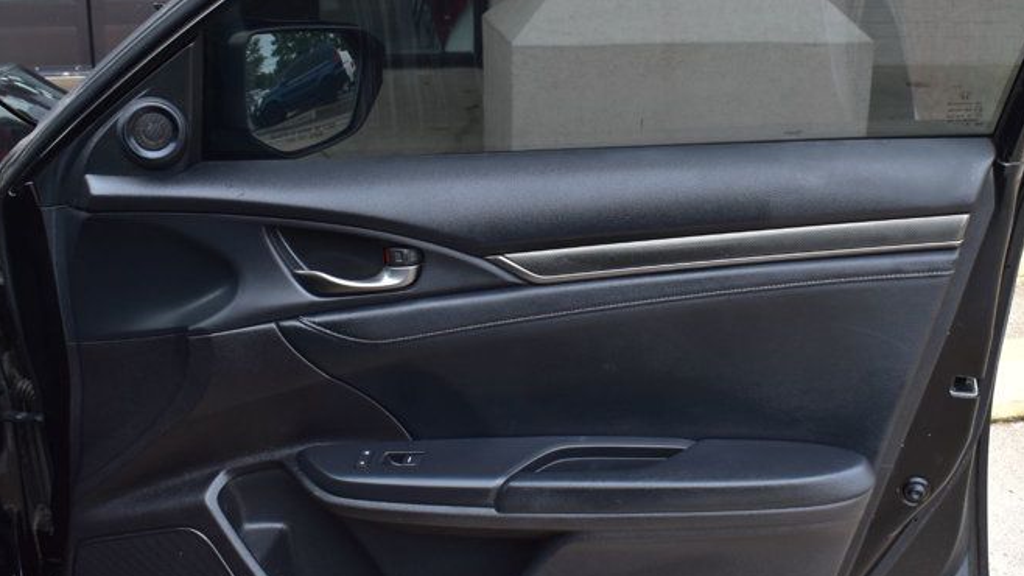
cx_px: 582
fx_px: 1195
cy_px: 220
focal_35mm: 44
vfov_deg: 27.0
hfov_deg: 46.3
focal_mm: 18
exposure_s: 1/100
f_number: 9
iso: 400
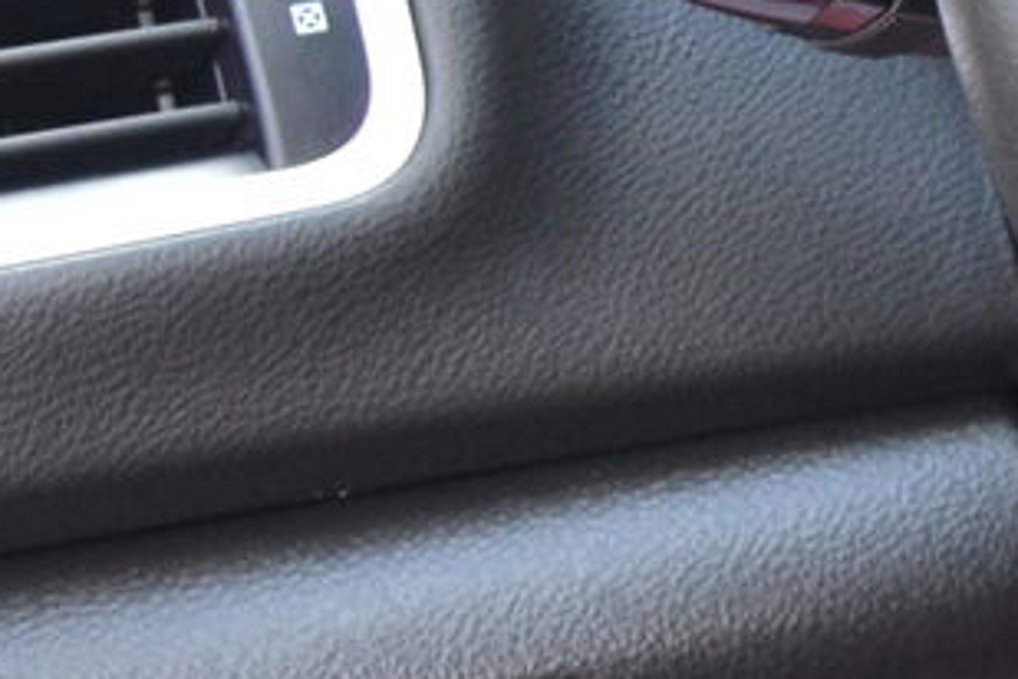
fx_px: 5796
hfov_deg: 9.1
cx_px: 2352
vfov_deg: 6.7
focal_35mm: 205
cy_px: 165
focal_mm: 22
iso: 400
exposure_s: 1/125
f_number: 5.6
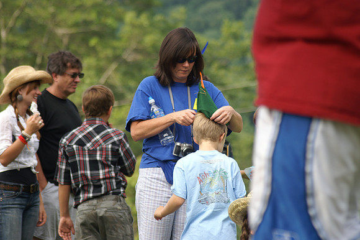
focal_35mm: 202
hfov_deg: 10.2
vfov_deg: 6.8
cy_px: 120
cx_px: 180
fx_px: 2024
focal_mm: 135
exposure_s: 1/400
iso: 160
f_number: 4.5
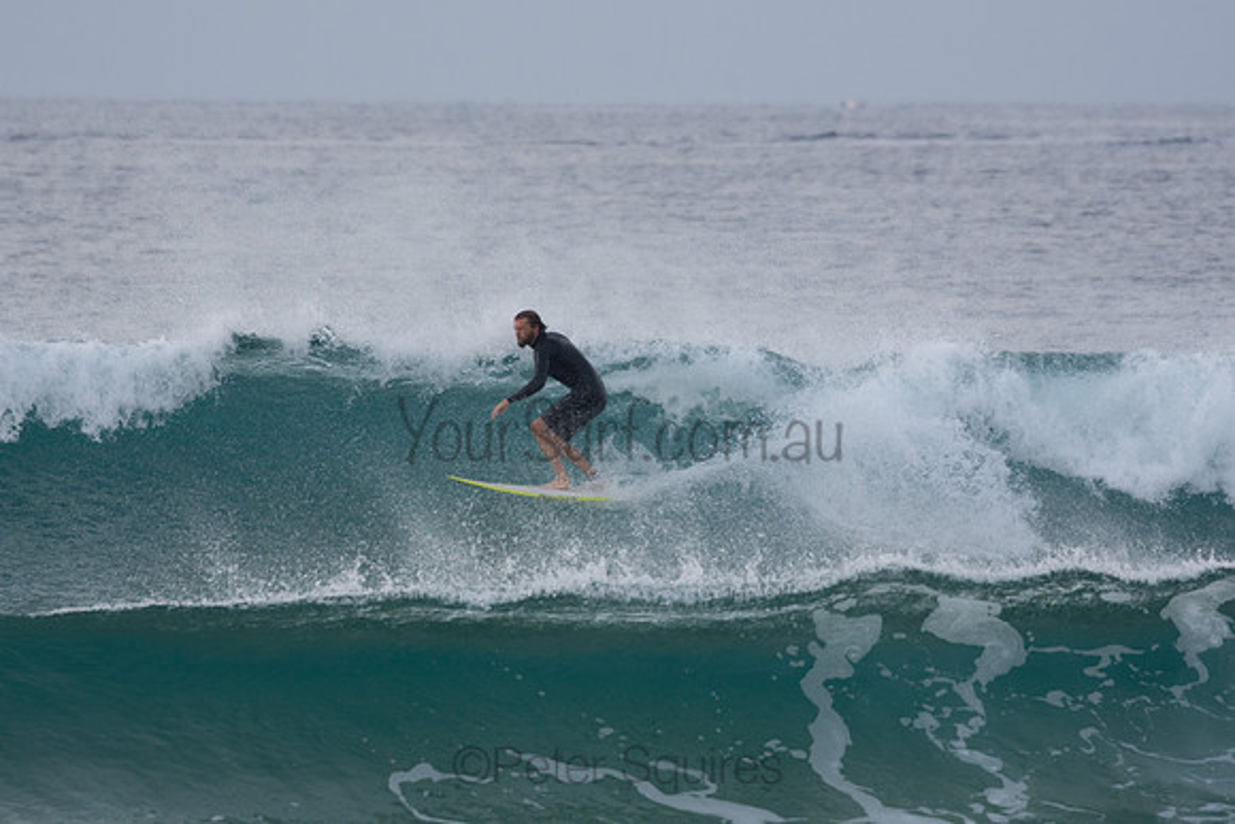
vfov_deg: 2.9
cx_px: 618
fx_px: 16470
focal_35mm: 480
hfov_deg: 4.3
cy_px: 412
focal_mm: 320
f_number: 5.6
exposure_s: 1/1250
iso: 500
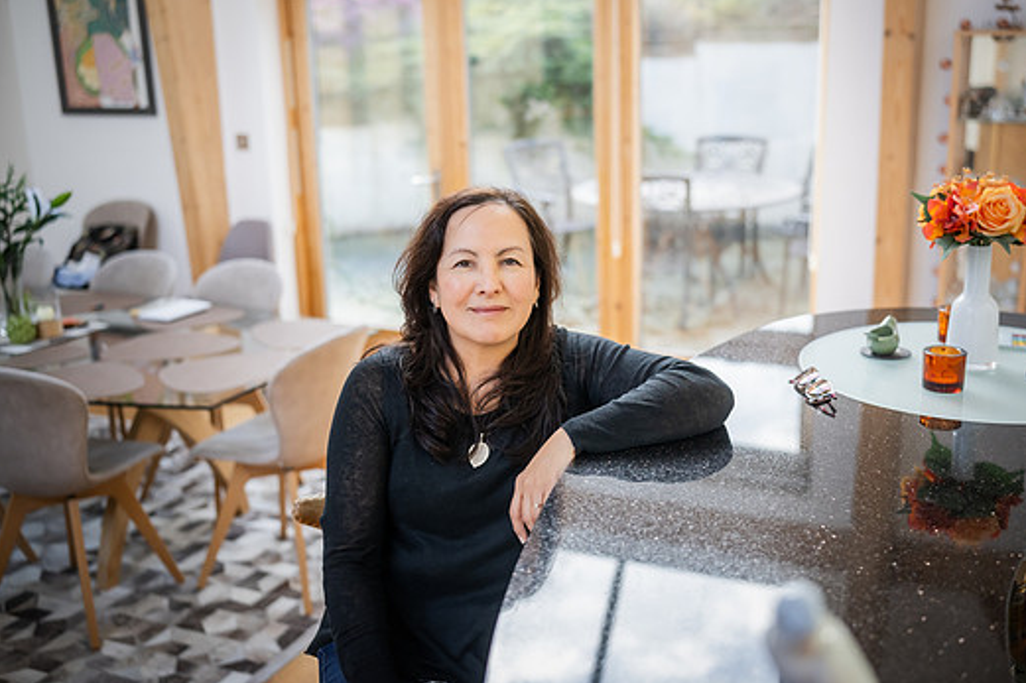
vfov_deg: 34.2
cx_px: 555
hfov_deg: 49.5
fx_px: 1111
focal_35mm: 39
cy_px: 312
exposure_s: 1/800
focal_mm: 35
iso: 1000
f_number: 2
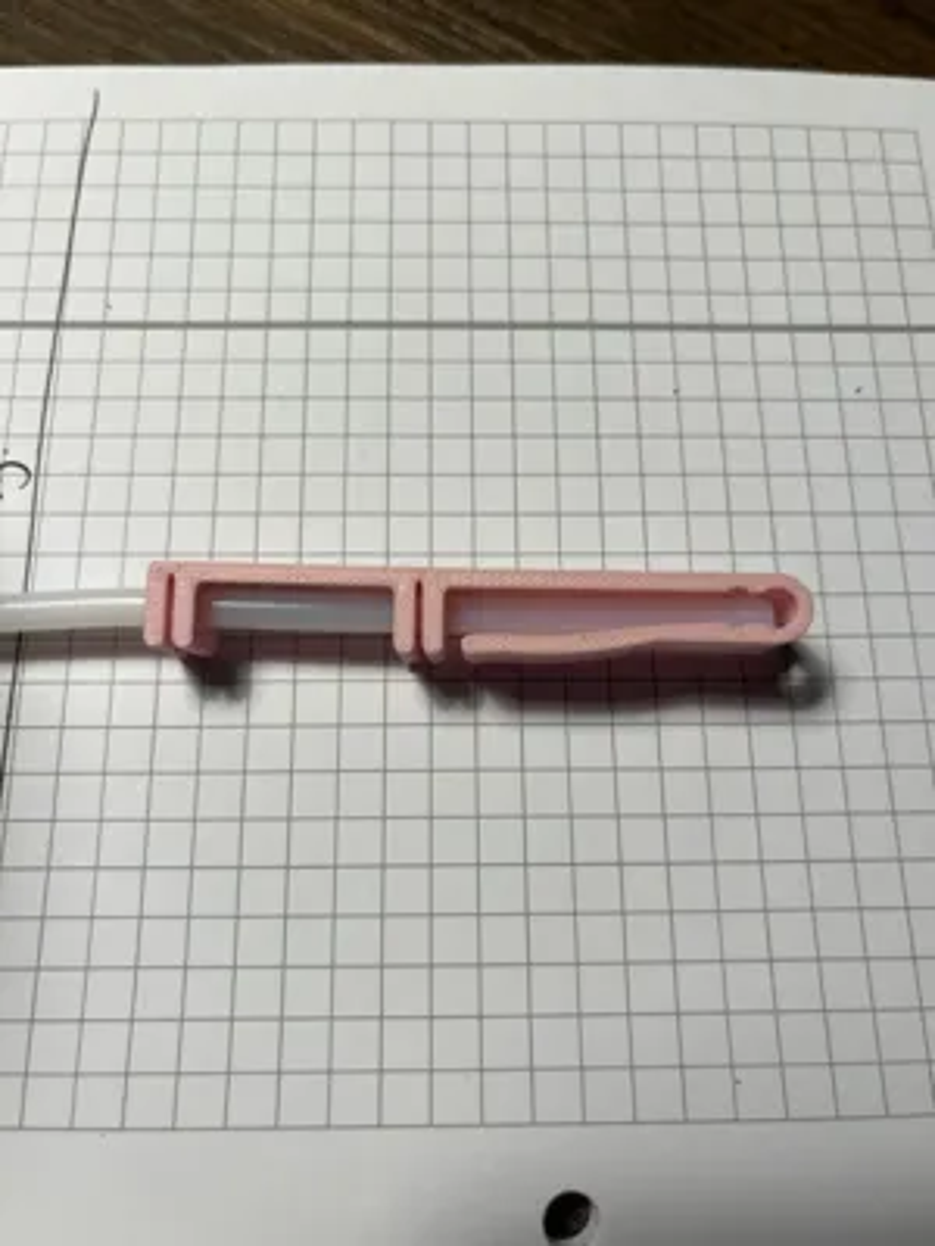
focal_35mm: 26
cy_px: 623
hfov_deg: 53.1
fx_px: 936
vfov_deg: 67.3
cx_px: 468
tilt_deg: -73.2
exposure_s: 1/100
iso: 64
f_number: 1.6
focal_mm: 5.1
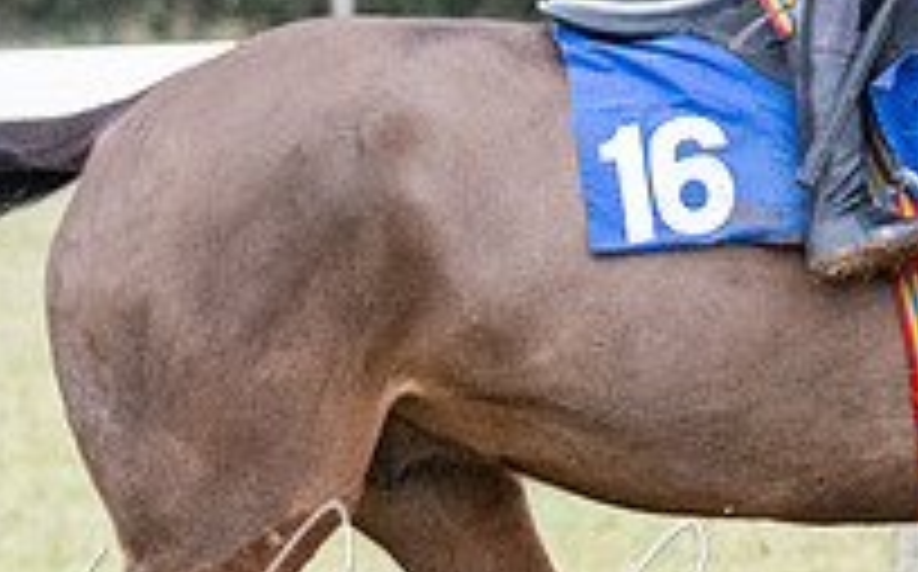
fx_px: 16319
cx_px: 1190
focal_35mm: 653
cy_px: 575
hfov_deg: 3.2
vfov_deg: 2.0
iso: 1600
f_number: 4
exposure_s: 1/800
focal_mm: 94
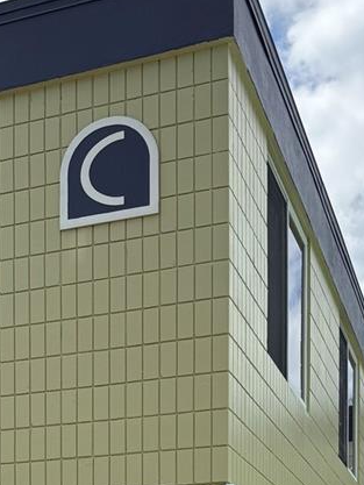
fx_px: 967
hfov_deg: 21.2
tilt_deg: +2.8
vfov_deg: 24.5
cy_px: 630
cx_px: 119
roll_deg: +0.2
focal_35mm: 69
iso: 100
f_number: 1.78
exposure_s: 1/6711
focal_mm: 6.76
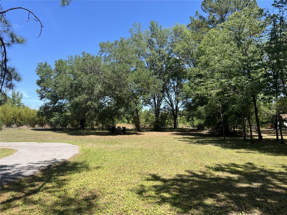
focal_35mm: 26
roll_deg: -0.1
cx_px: 144
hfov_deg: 67.3
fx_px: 216
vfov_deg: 53.1
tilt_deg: +4.3
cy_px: 108
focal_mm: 5.7
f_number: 1.5
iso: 50
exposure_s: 1/2008
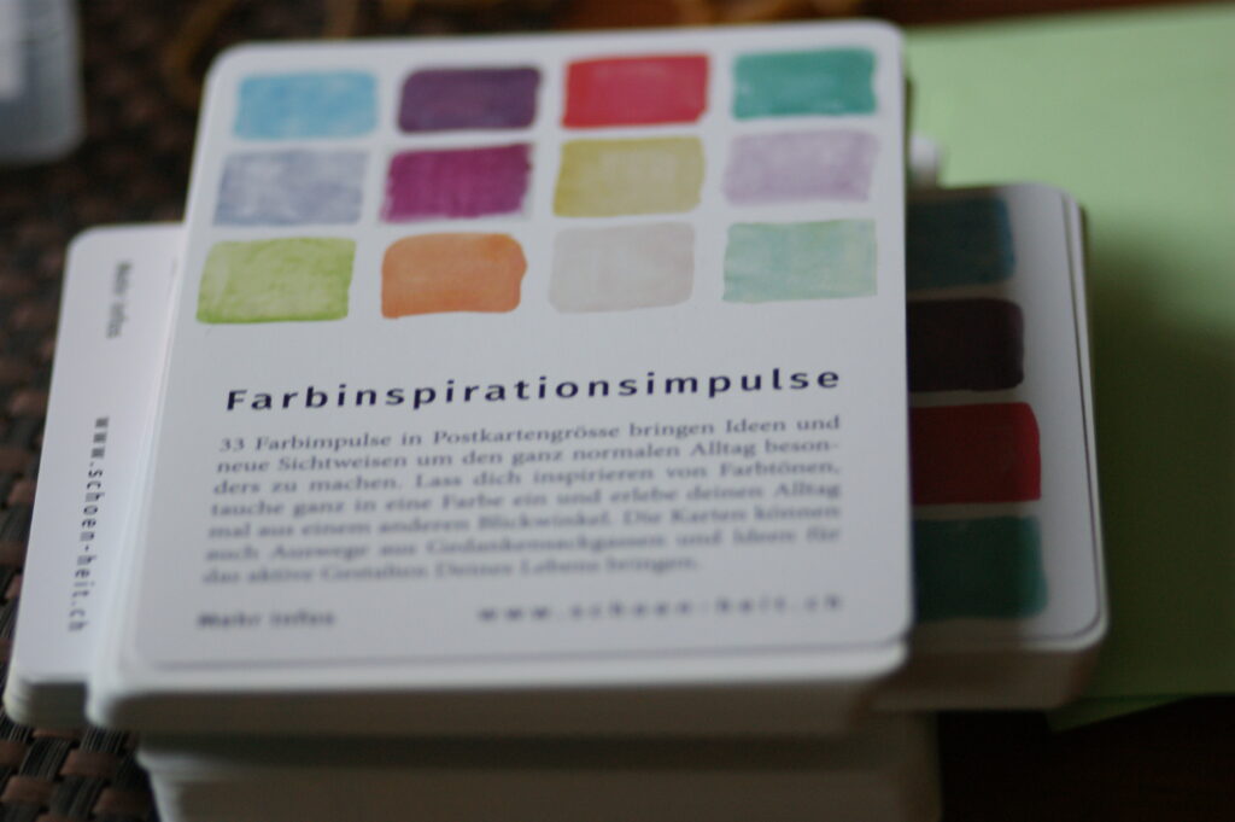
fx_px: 5142
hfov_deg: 13.7
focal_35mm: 150
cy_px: 411
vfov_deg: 9.1
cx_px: 618
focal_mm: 100
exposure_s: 1/20
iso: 400
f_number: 2.8
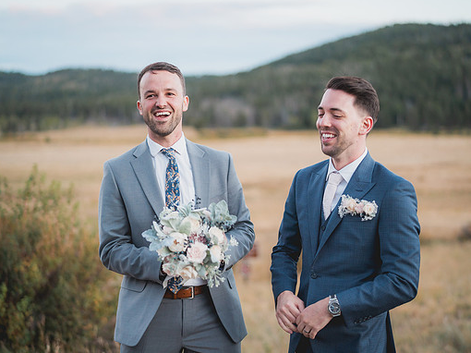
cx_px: 248
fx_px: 775
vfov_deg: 25.6
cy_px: 177
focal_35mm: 57
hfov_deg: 33.8
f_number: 1.4
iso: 400
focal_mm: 50
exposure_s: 1/250
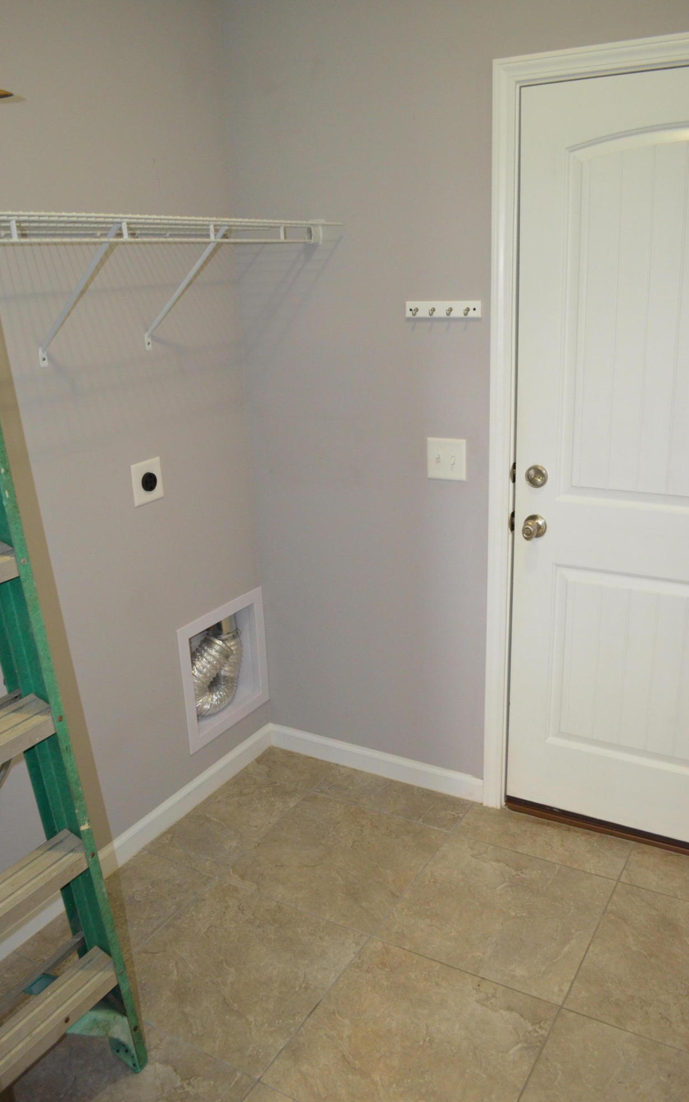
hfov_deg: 44.5
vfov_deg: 66.5
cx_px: 326
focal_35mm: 28
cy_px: 557
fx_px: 841
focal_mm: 18
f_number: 3.5
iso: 1800
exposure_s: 1/60
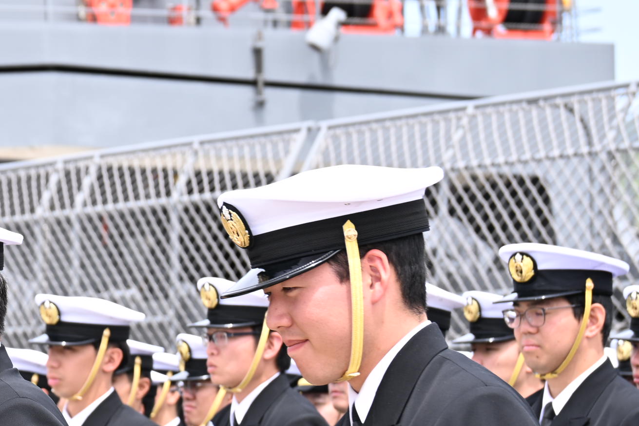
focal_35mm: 233
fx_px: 4135
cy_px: 589
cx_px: -55
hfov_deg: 8.8
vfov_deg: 5.8
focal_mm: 74
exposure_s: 1/160
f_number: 6.3
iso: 100
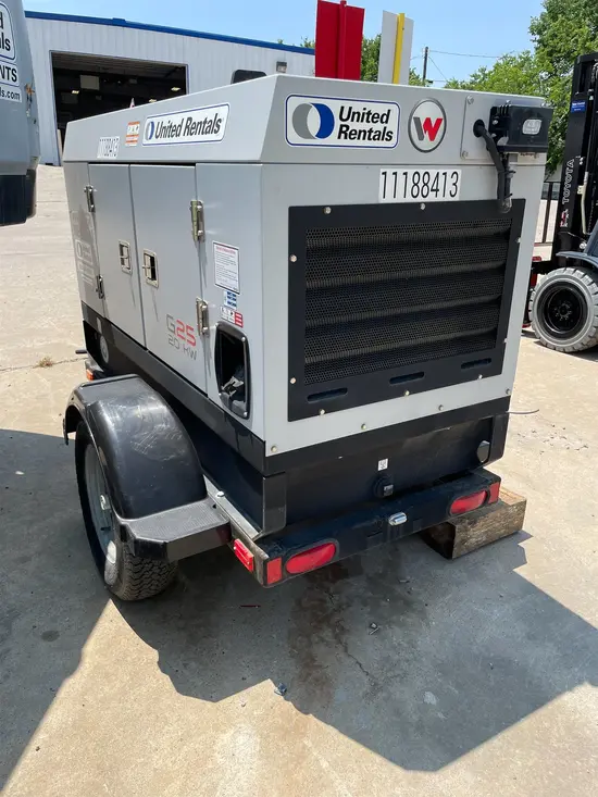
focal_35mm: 26
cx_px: 299
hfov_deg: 53.1
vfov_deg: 67.3
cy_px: 398
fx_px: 599
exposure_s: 1/2817
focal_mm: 4.2
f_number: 1.6
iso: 50
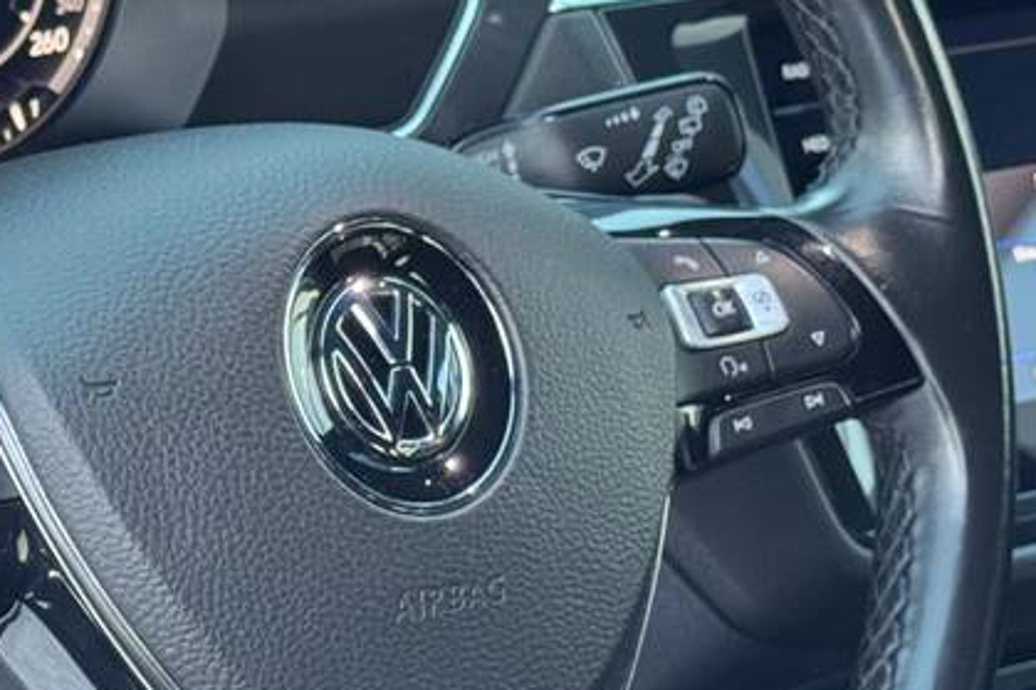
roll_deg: -7.4
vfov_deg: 9.6
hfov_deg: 14.3
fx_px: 4113
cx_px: 185
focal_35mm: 143
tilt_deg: -26.7
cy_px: 455
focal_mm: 6.76
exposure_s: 1/46
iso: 250
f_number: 1.78
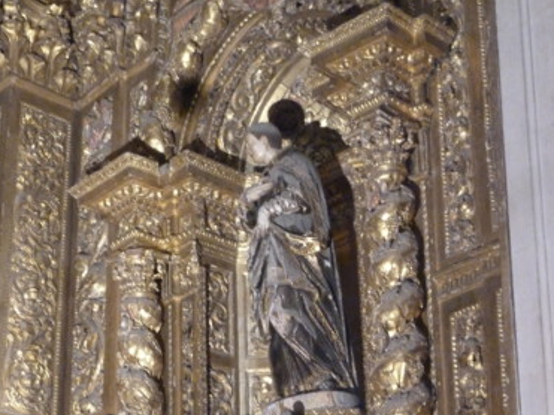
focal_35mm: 112
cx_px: 277
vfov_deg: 13.2
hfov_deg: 17.6
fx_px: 1792
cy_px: 297
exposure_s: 1/2.5
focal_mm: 13.7
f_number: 6.3
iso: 800
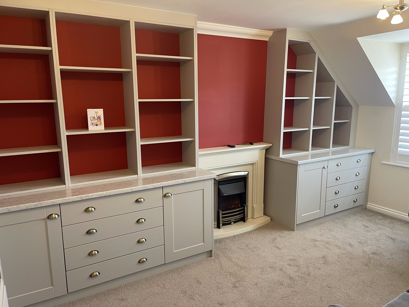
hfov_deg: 69.4
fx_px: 295
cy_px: 154
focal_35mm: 25
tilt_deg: -11.1
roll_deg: +0.7
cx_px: 204
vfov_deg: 54.9
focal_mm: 5.1
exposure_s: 1/50
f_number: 1.6
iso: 160
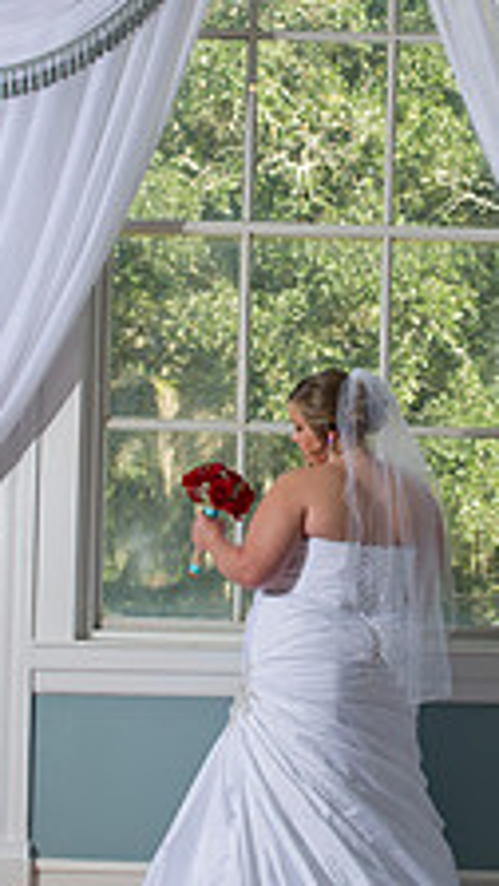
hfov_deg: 7.1
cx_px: 315
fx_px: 4046
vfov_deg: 12.5
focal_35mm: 172
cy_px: 352
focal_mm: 82
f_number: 5.6
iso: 320
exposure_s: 1/250
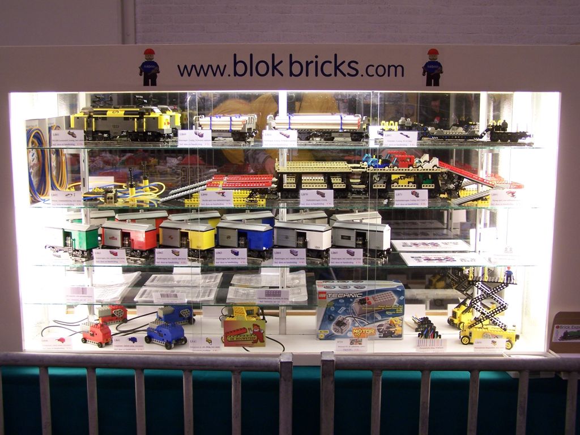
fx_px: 720
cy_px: 218
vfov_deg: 33.6
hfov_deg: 43.9
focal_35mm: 43
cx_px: 290
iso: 80
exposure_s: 1/15
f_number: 2.9
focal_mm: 7.1
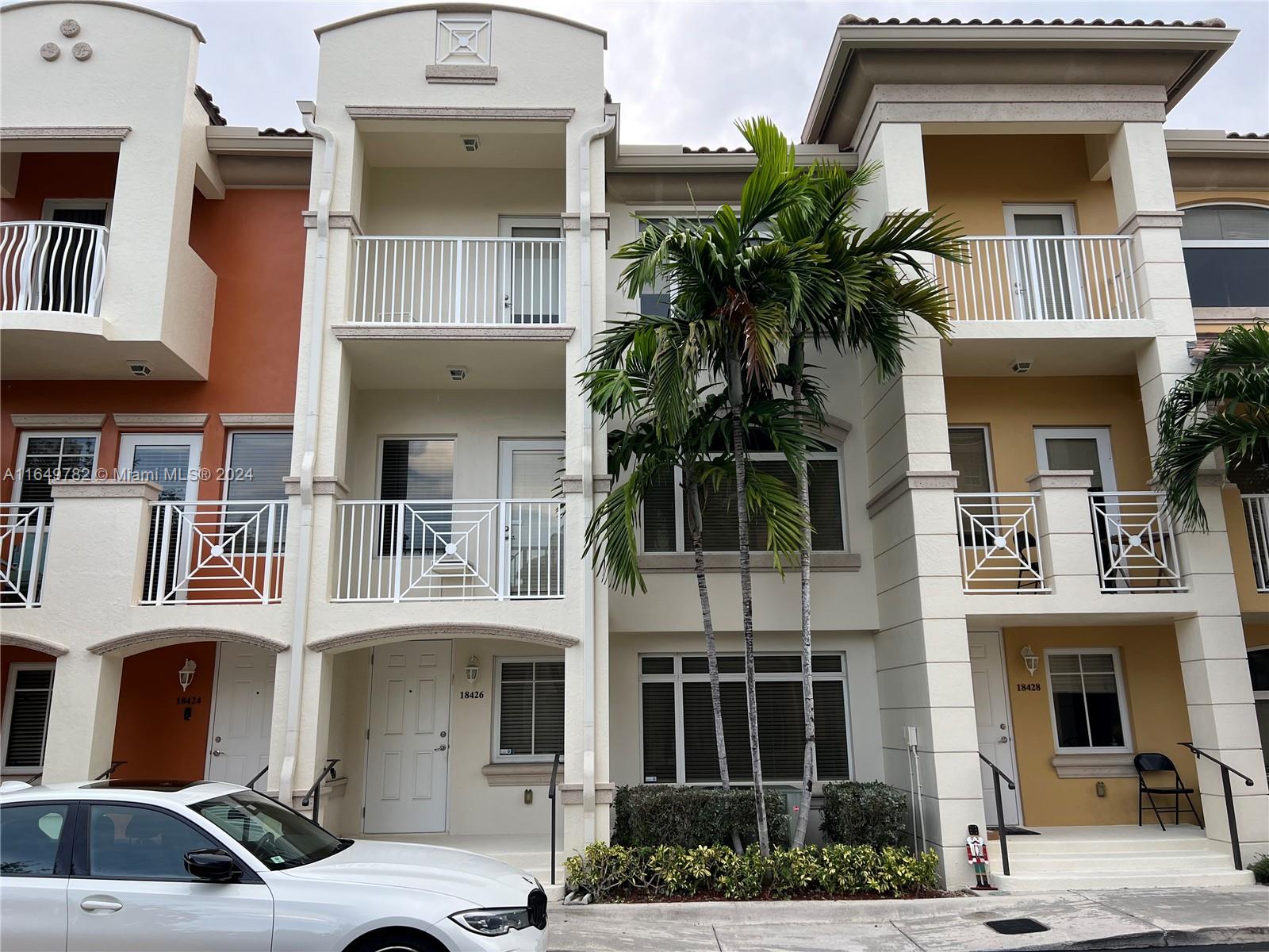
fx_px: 953
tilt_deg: +13.9
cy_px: 476
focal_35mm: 26
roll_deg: +1.2
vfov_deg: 53.1
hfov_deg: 67.3
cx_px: 634
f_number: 1.5
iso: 50
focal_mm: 5.7
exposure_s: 1/358
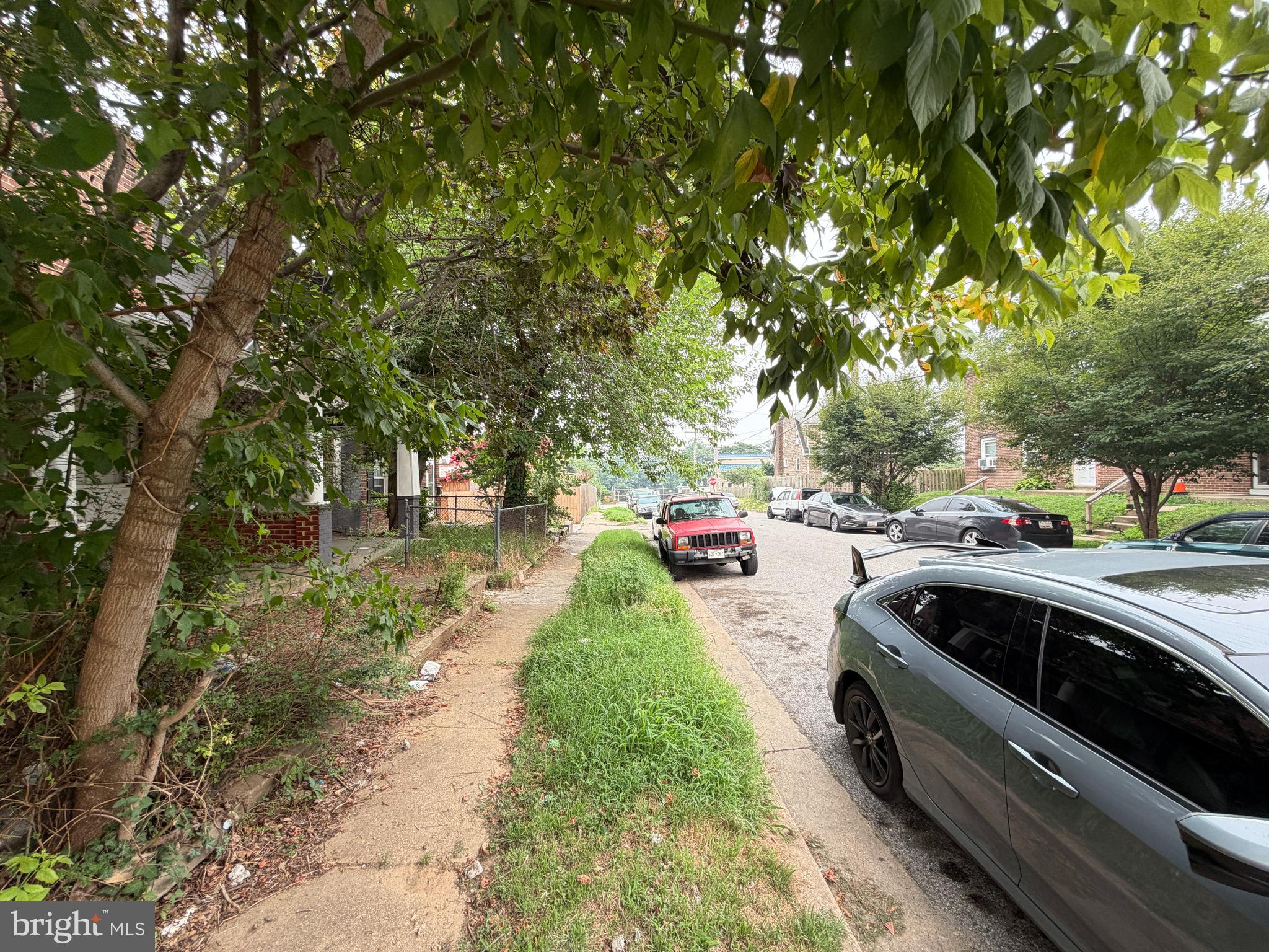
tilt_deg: -0.1
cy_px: 476
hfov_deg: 102.1
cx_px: 634
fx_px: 513
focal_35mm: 14
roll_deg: +0.7
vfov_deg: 85.7
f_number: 2.2
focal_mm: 2.22
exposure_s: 1/121
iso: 50
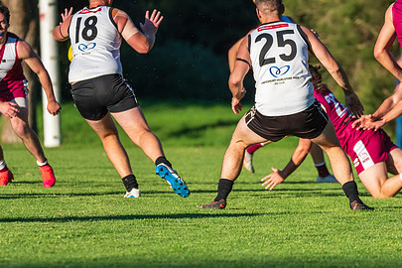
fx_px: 5080
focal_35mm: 455
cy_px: 130
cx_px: 265
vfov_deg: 3.0
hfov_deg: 4.5
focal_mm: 300
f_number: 6.3
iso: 1000
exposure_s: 1/3200
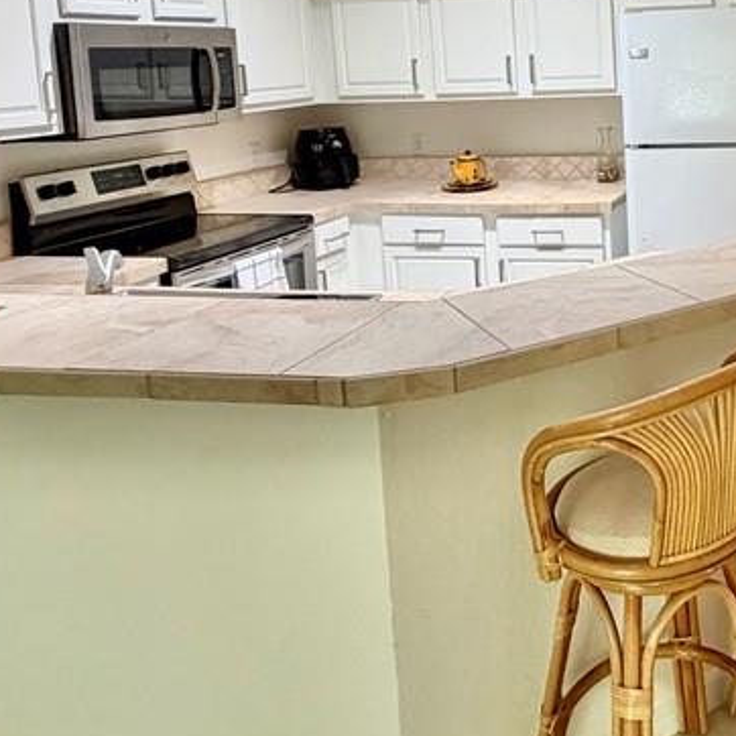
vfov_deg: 44.6
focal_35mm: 35
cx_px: 724
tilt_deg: -6.5
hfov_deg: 41.5
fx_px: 842
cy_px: 132
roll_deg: +2.4
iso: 200
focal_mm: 2.22
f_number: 2.2
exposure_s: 1/60
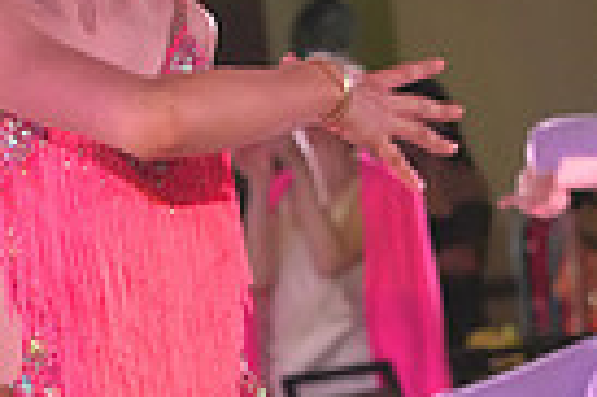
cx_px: 111
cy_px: 572
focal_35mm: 365
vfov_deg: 3.7
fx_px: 6046
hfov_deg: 5.6
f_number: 5.6
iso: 5000
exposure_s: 1/320
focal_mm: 86
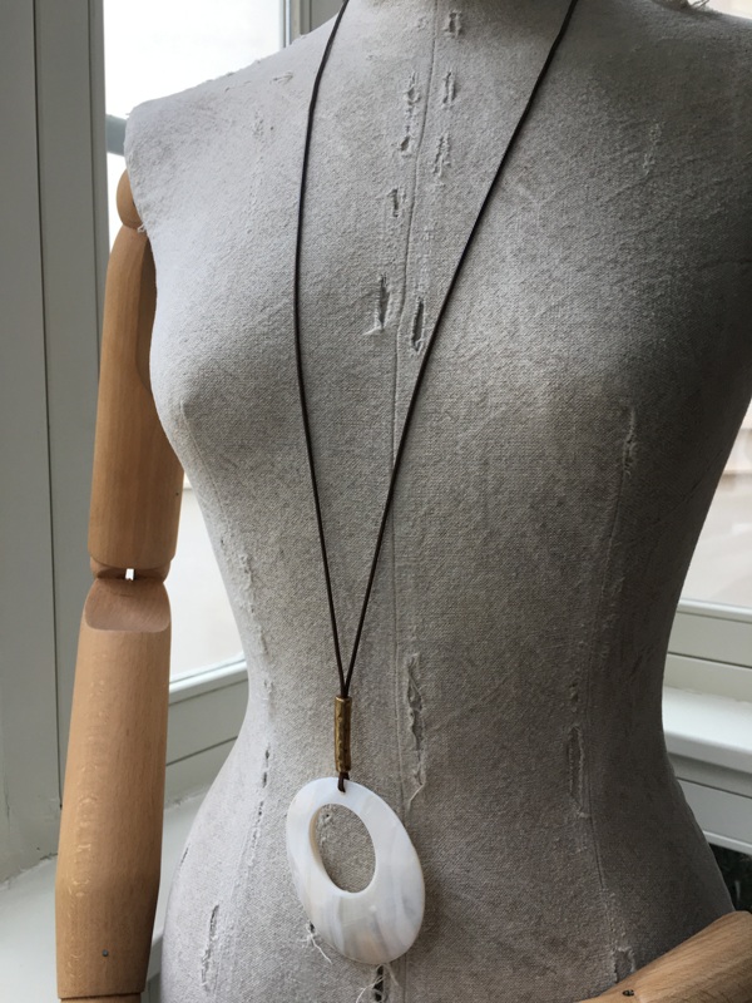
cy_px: 502
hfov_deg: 48.2
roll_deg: -0.9
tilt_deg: -5.6
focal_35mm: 29
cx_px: 376
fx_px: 840
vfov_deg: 61.7
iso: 40
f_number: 2.2
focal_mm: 4.15
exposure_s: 1/100
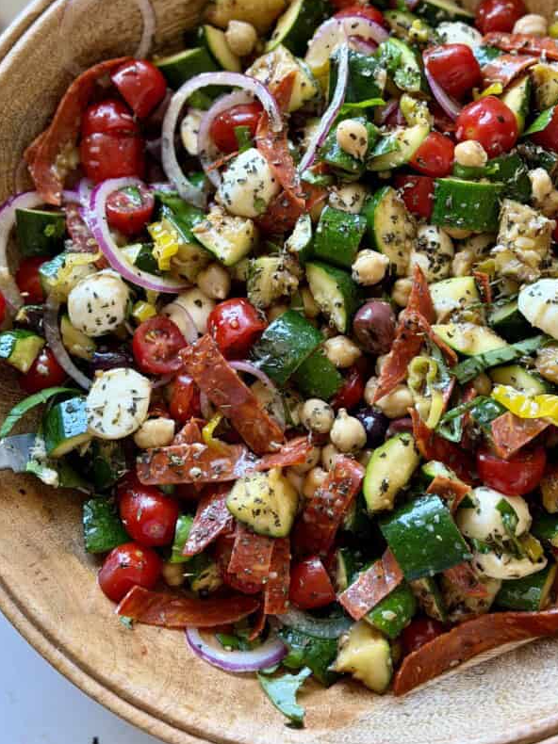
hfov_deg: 24.8
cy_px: 303
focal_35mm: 59
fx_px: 1269
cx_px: 325
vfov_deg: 32.6
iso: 160
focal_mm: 6.8
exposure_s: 1/60
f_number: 1.8
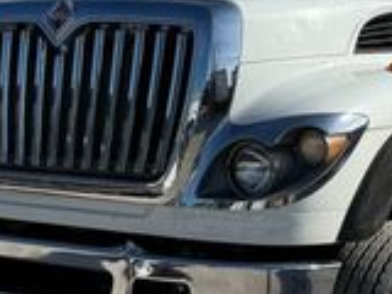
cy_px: 127
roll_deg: -0.4
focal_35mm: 96
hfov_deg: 20.1
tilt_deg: -3.1
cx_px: 331
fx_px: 1087
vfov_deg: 15.4
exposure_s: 1/7353
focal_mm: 6.76
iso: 80
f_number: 1.78
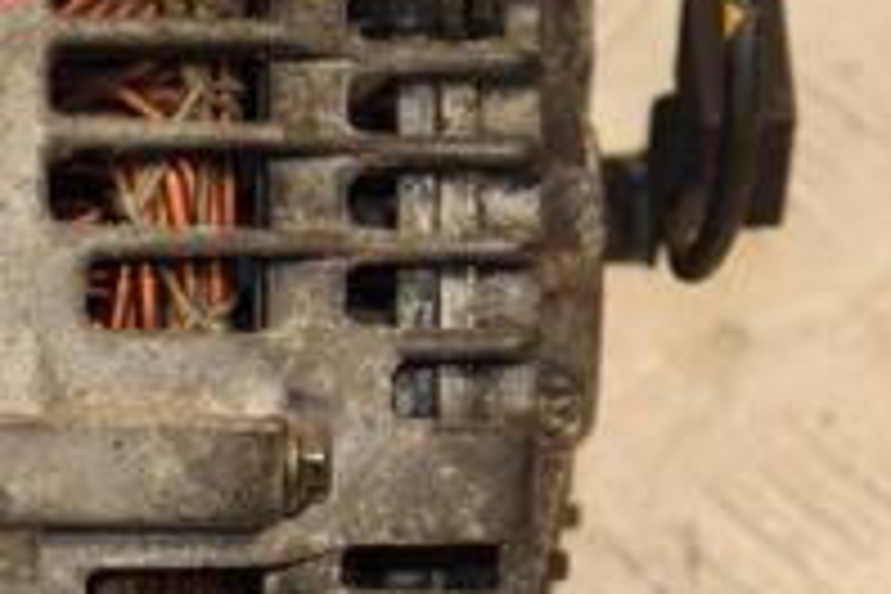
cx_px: 54
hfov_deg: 8.7
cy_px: 364
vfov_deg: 5.8
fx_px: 5841
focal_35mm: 236
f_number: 5
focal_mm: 52
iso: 800
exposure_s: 1/160
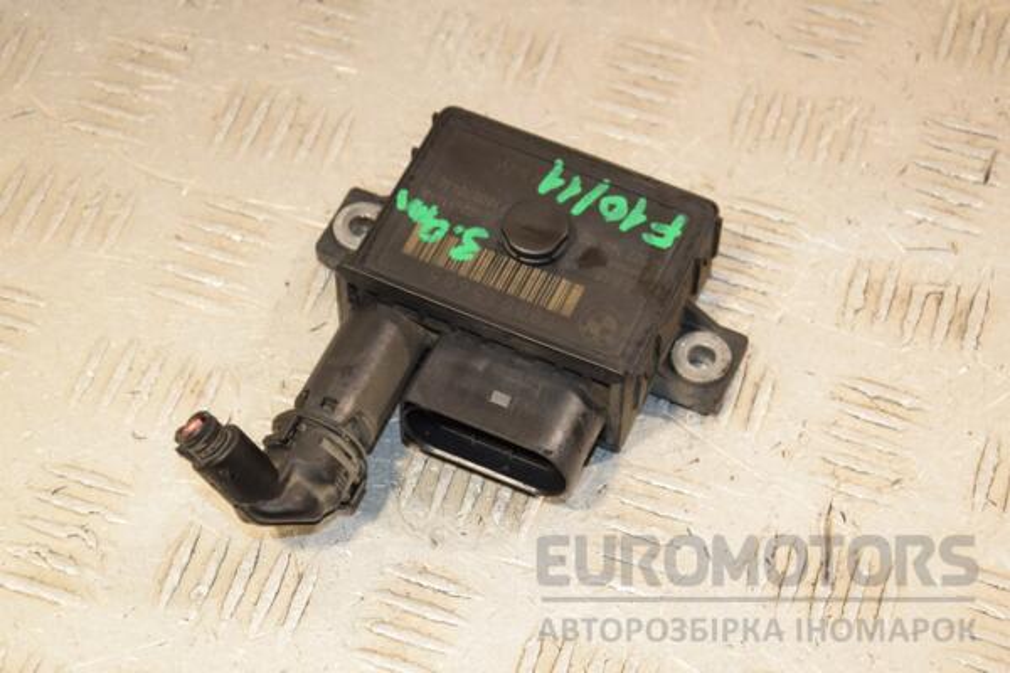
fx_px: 2441
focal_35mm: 87
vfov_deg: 15.7
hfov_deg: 23.4
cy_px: 336
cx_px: 505
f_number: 7.1
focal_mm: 58
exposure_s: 1/200
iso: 800
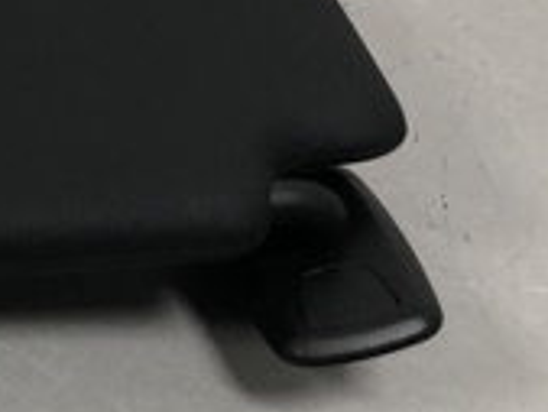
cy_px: 169
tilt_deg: -40.0
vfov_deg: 14.0
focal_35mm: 106
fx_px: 1679
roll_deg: -0.5
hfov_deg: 15.8
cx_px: -435
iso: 32
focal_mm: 4
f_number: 1.8
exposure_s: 1/33
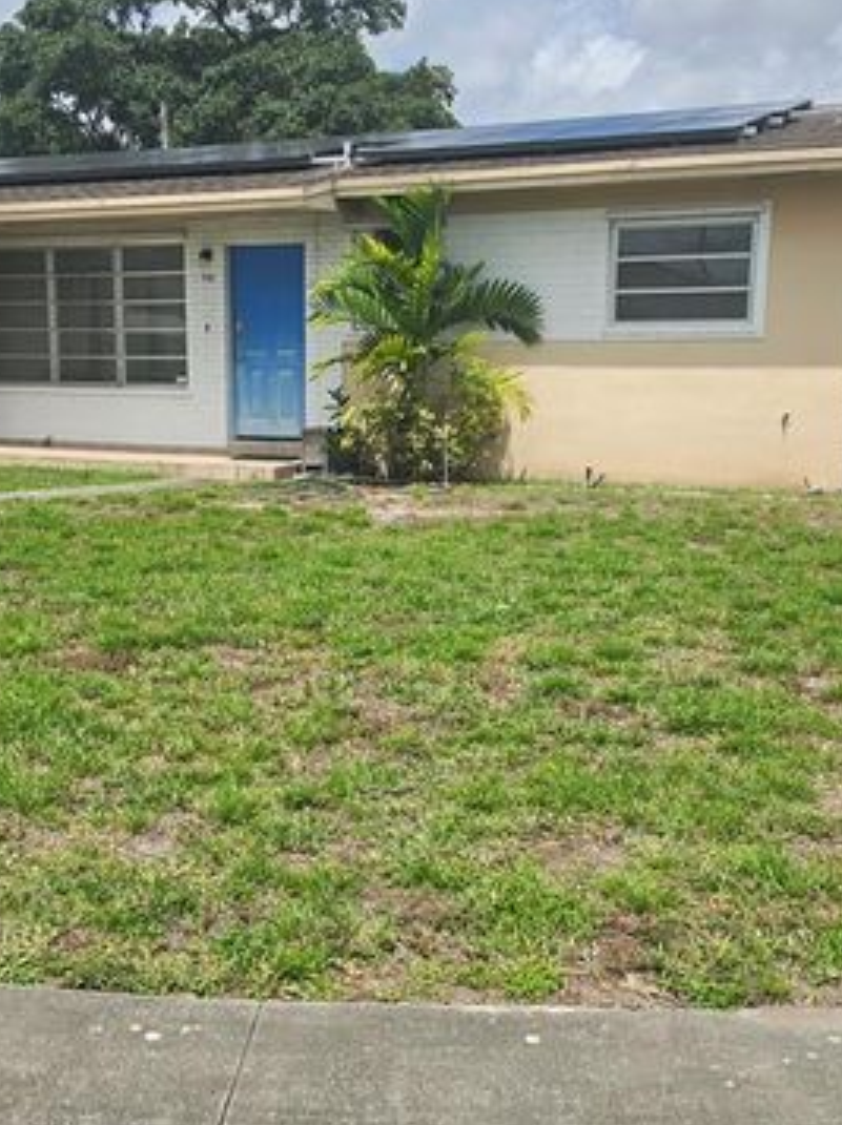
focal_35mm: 43
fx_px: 1397
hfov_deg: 33.4
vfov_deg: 43.8
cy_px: 629
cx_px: 334
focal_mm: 6.5
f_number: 1.4
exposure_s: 1/7939
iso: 64
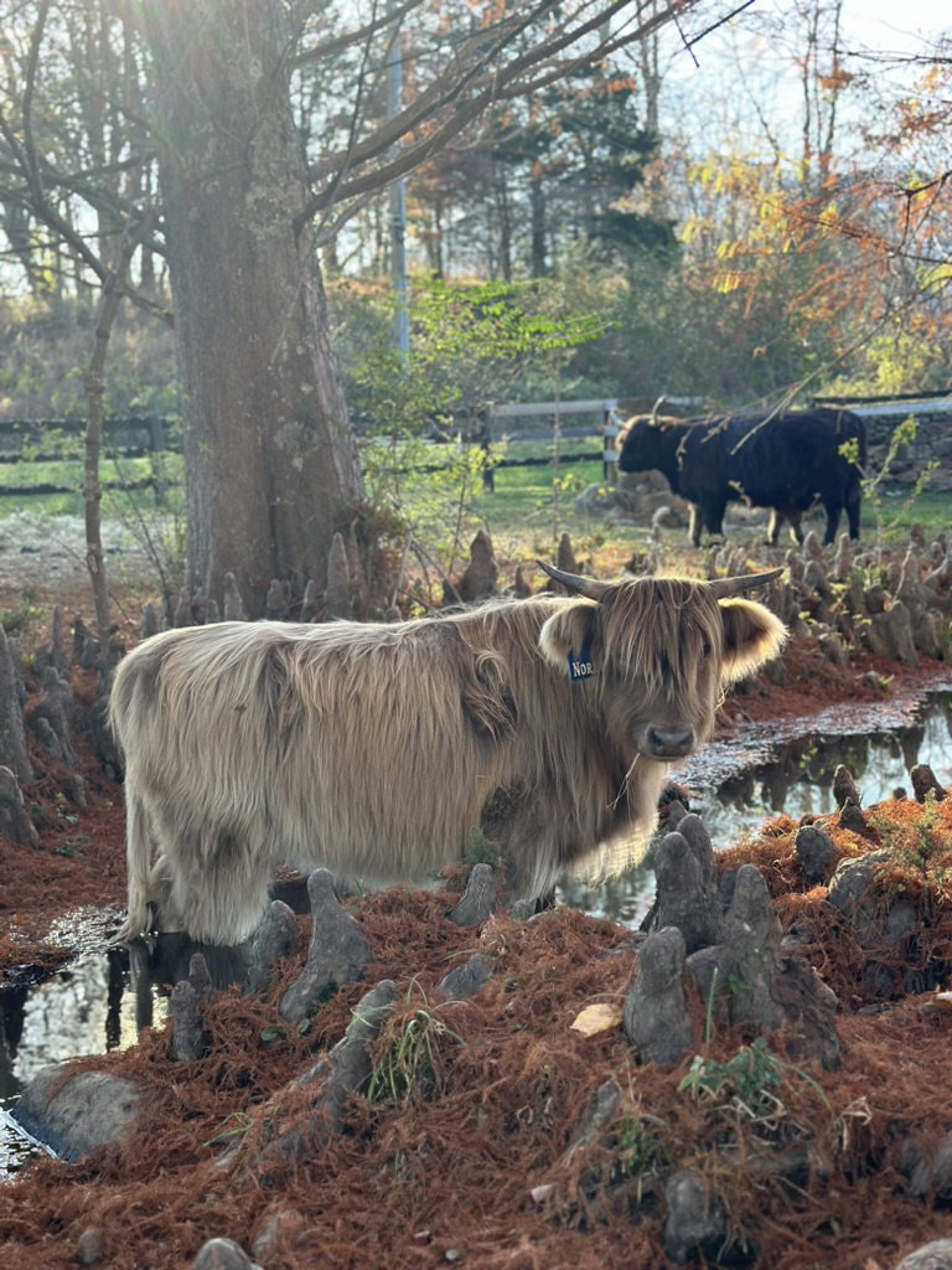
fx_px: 1760
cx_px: 476
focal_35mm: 48
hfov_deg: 30.3
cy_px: 635
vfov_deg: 39.7
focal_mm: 6.86
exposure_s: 1/326
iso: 80
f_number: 1.78
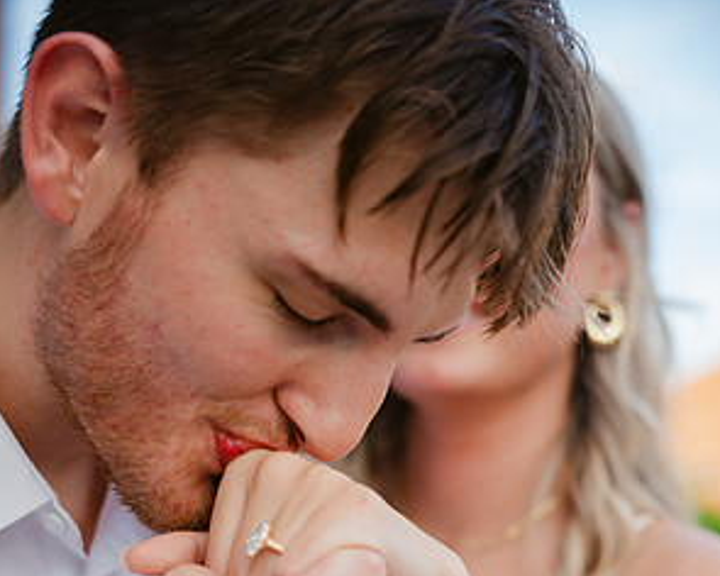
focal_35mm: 66
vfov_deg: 22.6
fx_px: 1406
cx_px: 361
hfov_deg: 28.7
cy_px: 522
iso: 250
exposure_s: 1/250
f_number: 2.8
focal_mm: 46.1
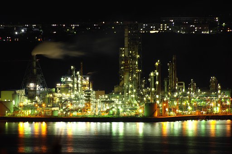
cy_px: 77
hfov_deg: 4.6
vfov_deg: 3.0
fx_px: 2894
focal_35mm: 450
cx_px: 116
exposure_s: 4
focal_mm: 300
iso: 200
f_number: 7.1
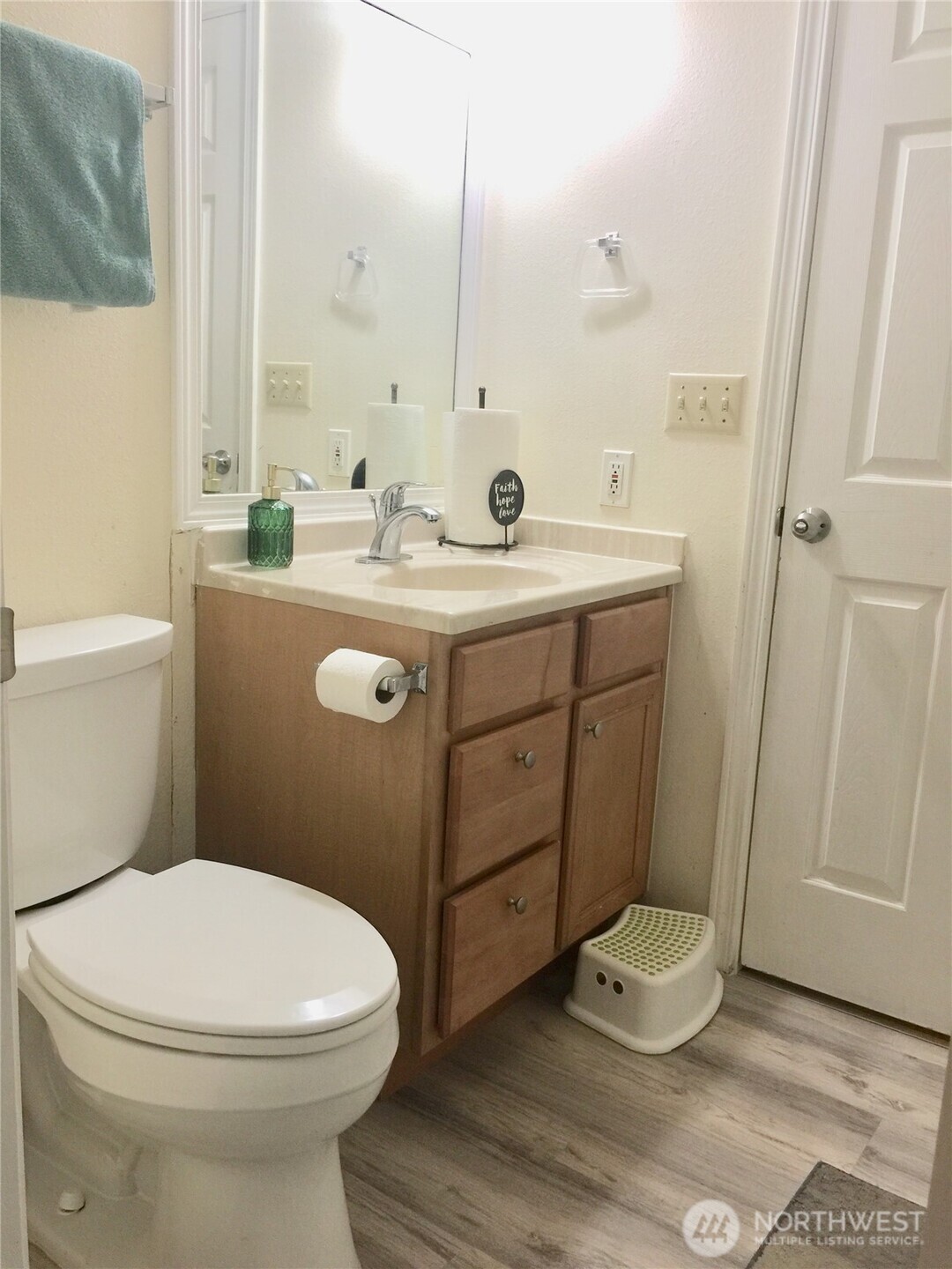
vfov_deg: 61.7
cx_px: 476
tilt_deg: -9.8
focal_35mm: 29
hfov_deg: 48.2
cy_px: 634
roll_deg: -2.5
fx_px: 1063
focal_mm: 4.15
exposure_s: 1/15
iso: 40
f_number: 2.2
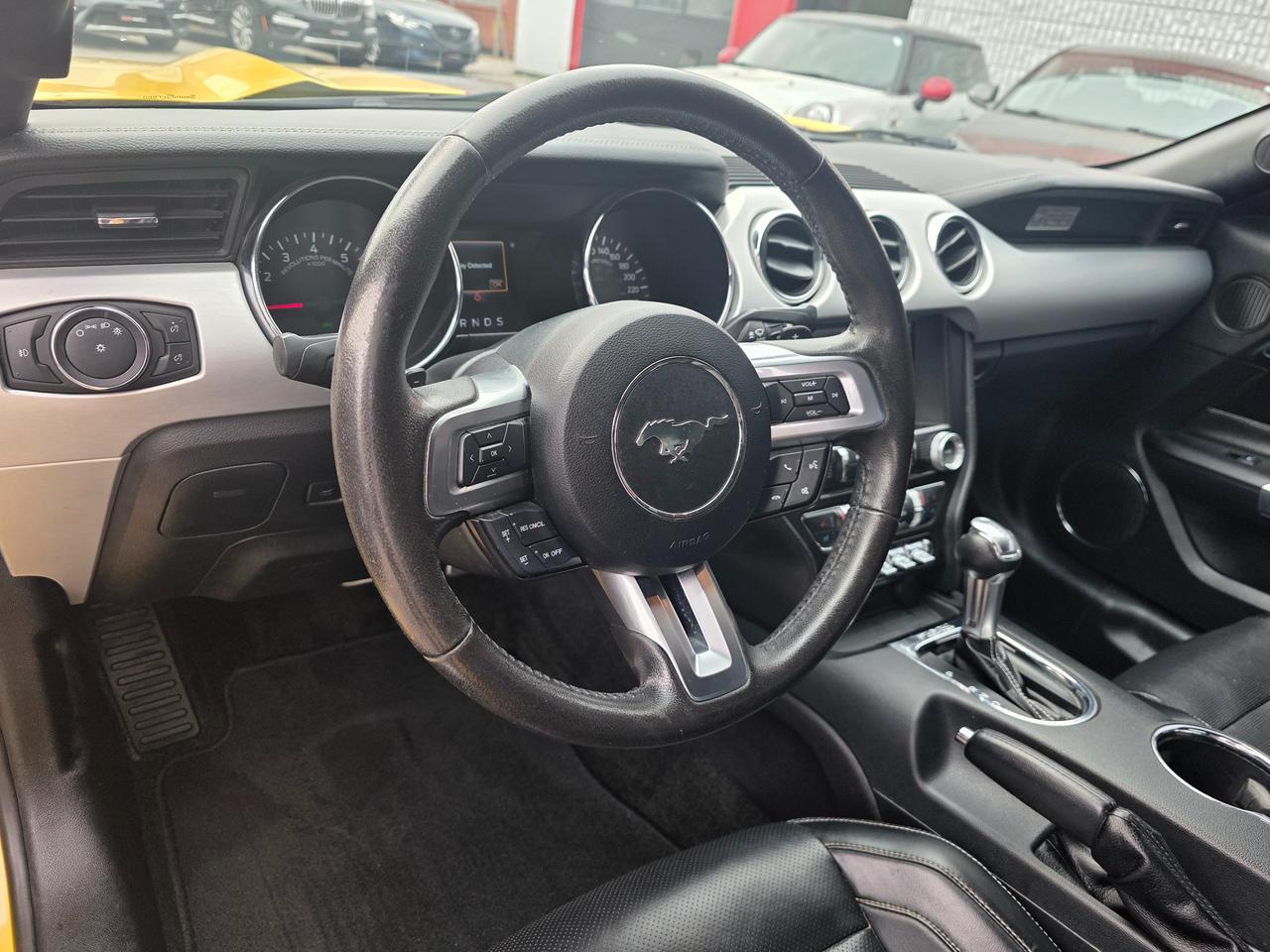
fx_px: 844
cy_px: 476
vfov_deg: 58.9
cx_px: 635
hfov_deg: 73.9
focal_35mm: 23
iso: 40
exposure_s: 1/180
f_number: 1.7
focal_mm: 6.3
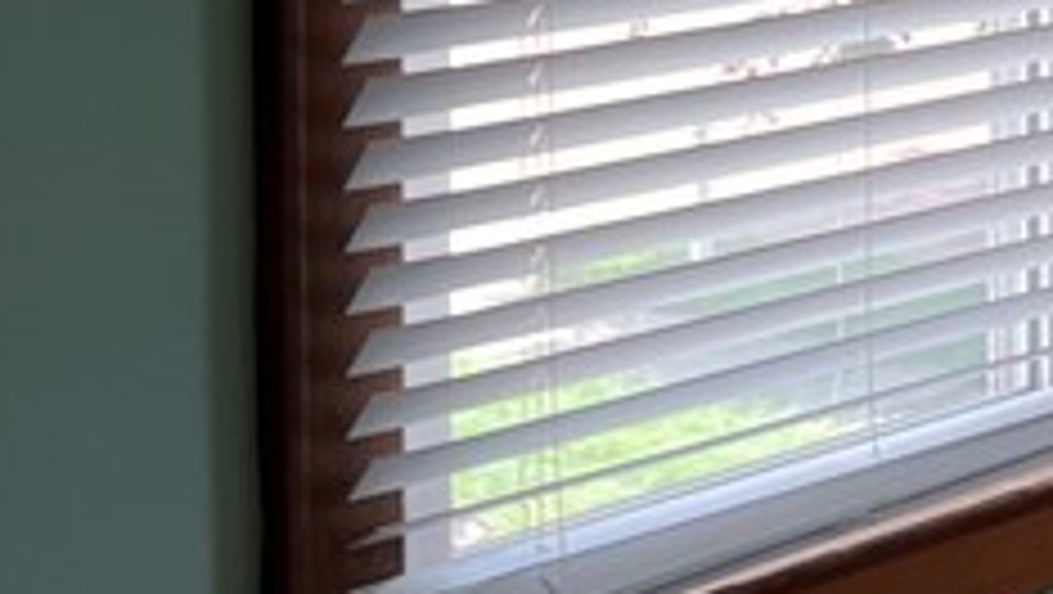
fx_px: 3325
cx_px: 2097
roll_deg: +0.0
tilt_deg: -1.8
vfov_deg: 9.7
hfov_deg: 14.8
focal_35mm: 119
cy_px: -500
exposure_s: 1/120
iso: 64
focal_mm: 5.1
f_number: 1.6
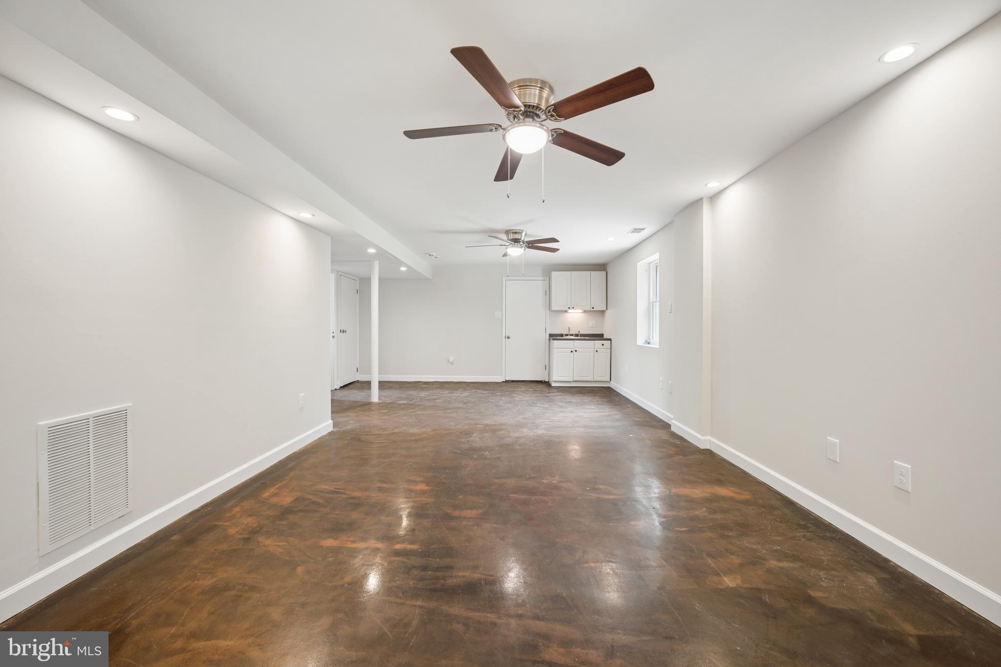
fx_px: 389
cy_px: 334
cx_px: 500
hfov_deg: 104.3
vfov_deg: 81.2
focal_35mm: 14
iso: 200
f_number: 8
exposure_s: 1/6
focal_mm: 14
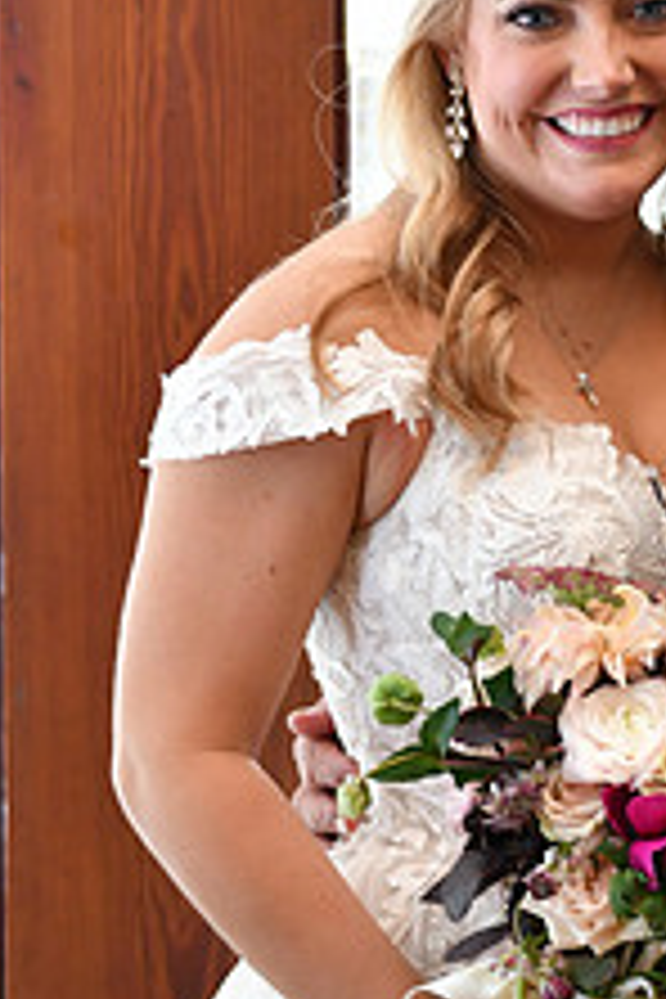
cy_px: 598
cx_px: 857
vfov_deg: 14.5
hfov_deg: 9.6
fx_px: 3912
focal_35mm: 141
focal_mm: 36
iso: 1000
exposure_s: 1/80
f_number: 2.8
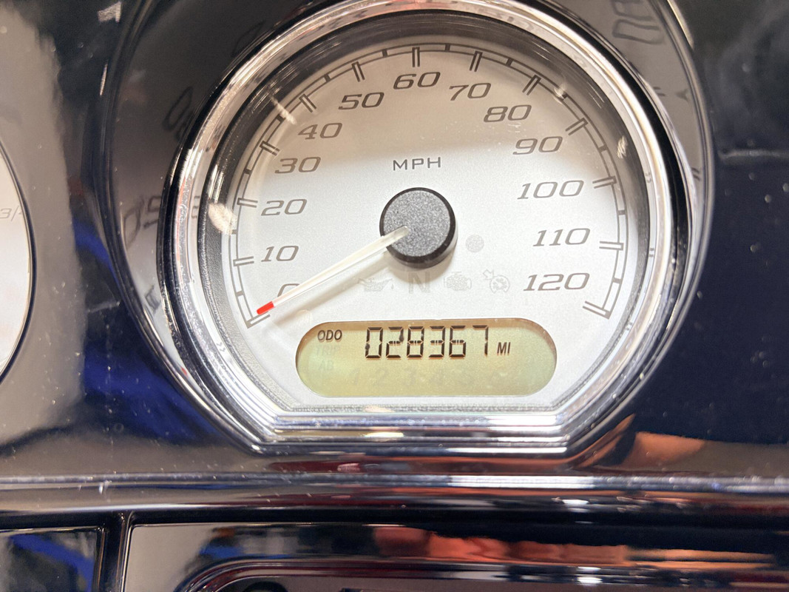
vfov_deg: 53.1
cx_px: 394
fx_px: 593
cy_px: 296
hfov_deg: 67.3
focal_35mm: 26
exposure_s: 1/120
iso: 100
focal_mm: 5.96
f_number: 1.6
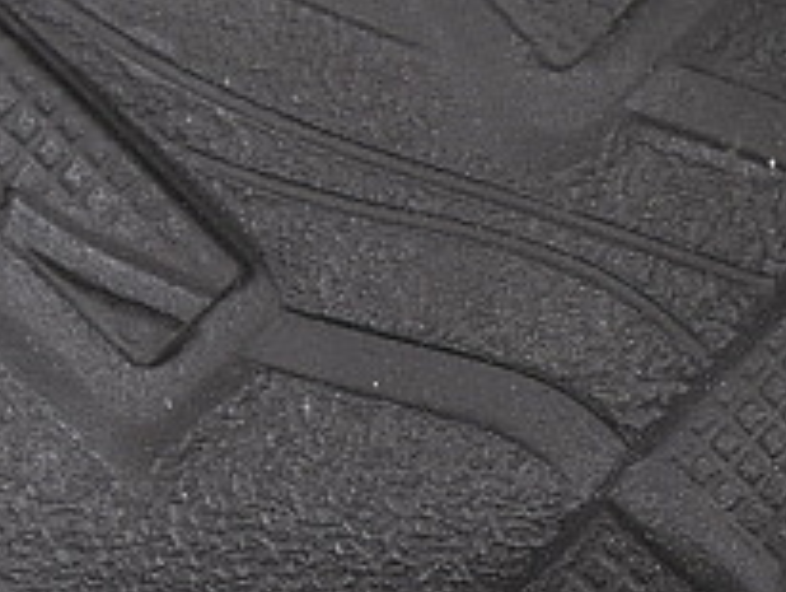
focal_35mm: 378
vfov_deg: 3.9
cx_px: 343
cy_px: -4
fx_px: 8593
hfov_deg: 5.2
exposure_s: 1/60
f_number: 6.3
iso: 160
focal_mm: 50
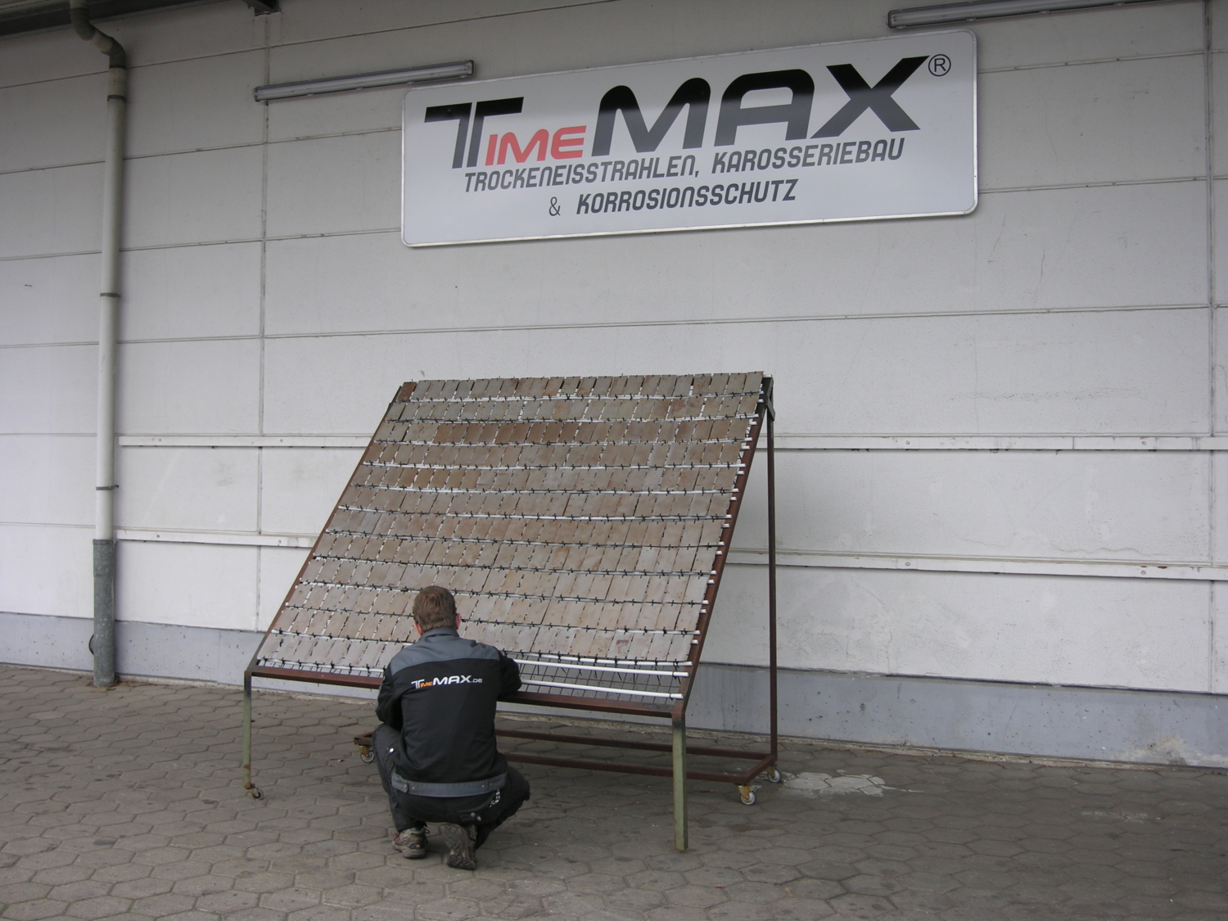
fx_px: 1313
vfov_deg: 38.7
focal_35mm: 37
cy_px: 460
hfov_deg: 50.1
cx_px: 614
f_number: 3.1
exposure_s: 1/19.5
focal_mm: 9.3
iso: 50
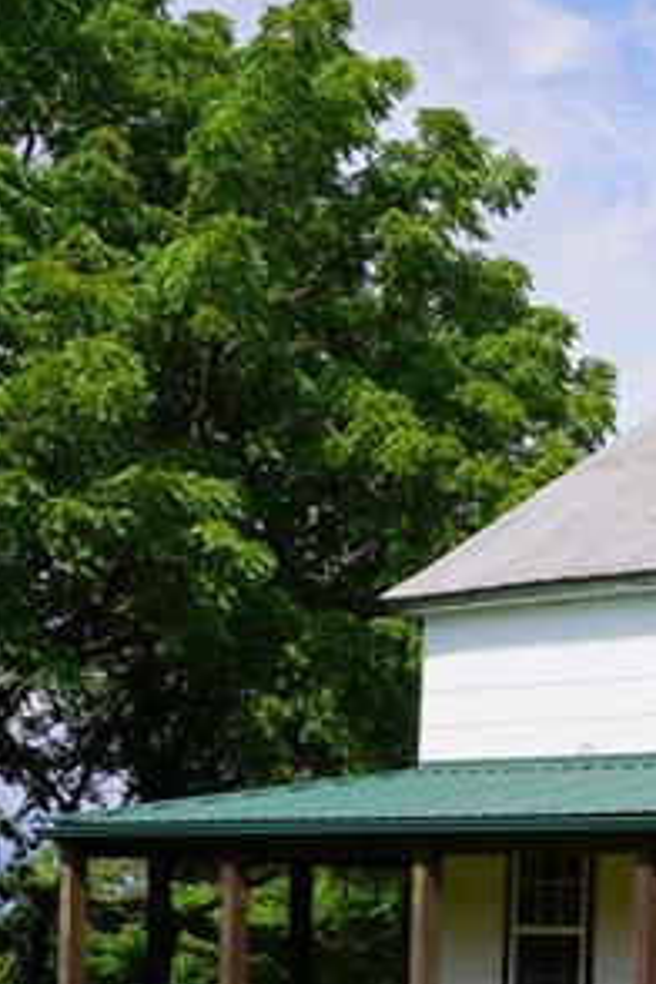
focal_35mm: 94
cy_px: 867
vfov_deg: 21.3
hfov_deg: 12.4
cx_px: 1419
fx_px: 2569
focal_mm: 18
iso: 100
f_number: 10
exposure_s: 1/200
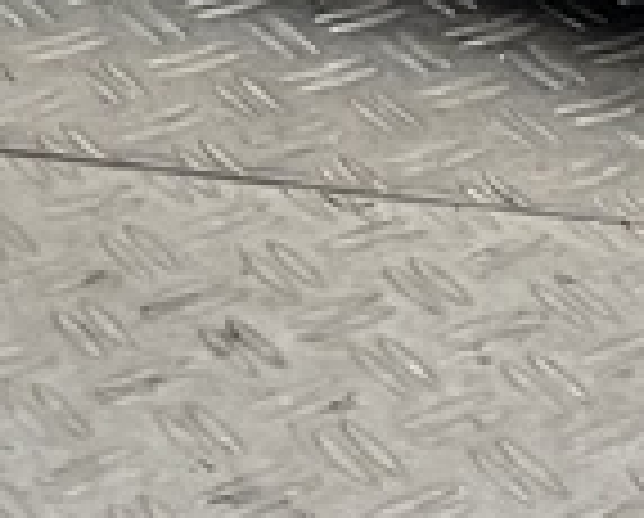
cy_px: -1086
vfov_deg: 6.9
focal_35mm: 199
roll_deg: -2.2
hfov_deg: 9.6
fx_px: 3801
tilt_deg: -8.1
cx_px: 639
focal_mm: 3
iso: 32
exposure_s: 1/120
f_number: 1.8
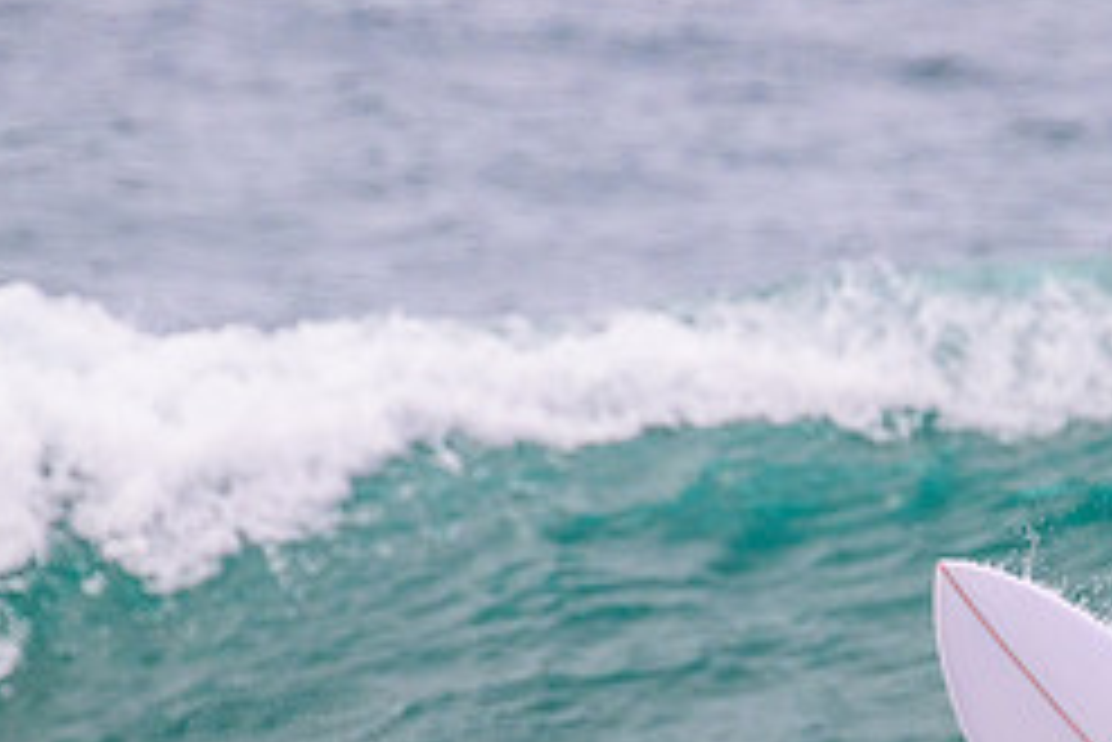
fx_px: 58134
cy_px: 843
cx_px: 1026
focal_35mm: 1881
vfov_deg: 0.7
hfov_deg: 1.1
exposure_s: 1/2000
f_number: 11
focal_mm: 800
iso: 1250
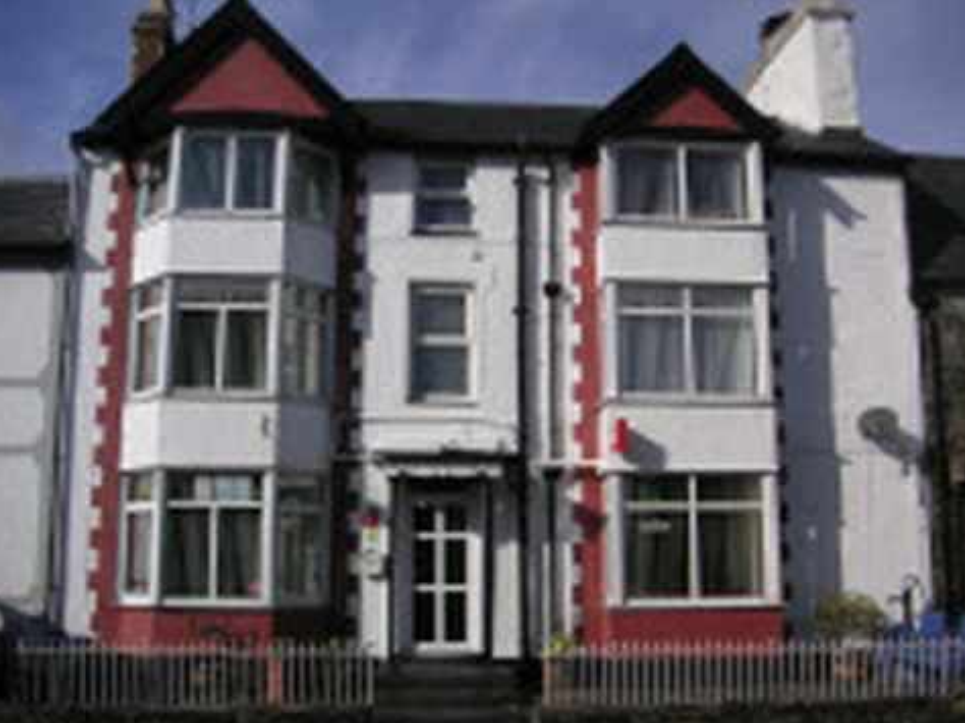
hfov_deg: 46.8
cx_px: 476
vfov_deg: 35.9
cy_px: 387
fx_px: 1115
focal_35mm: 40
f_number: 6.7
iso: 50
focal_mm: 6.1
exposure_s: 1/350
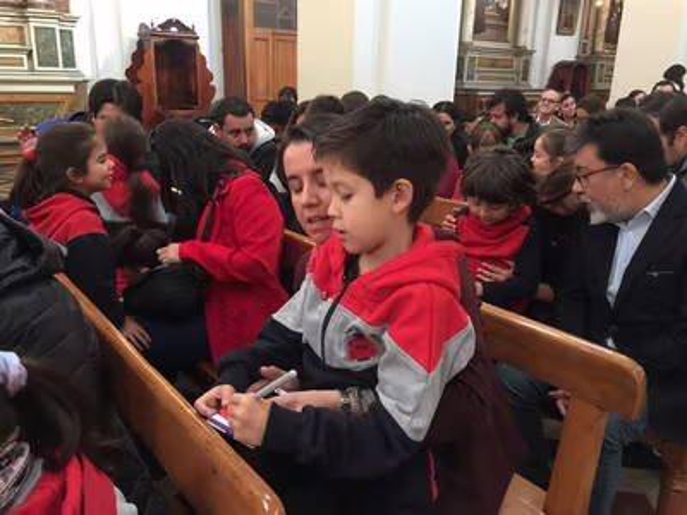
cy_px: 258
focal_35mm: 29
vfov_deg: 48.2
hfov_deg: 61.7
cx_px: 344
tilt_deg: -16.5
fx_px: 576
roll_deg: -2.0
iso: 100
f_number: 2.2
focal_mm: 4.15
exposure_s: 1/10
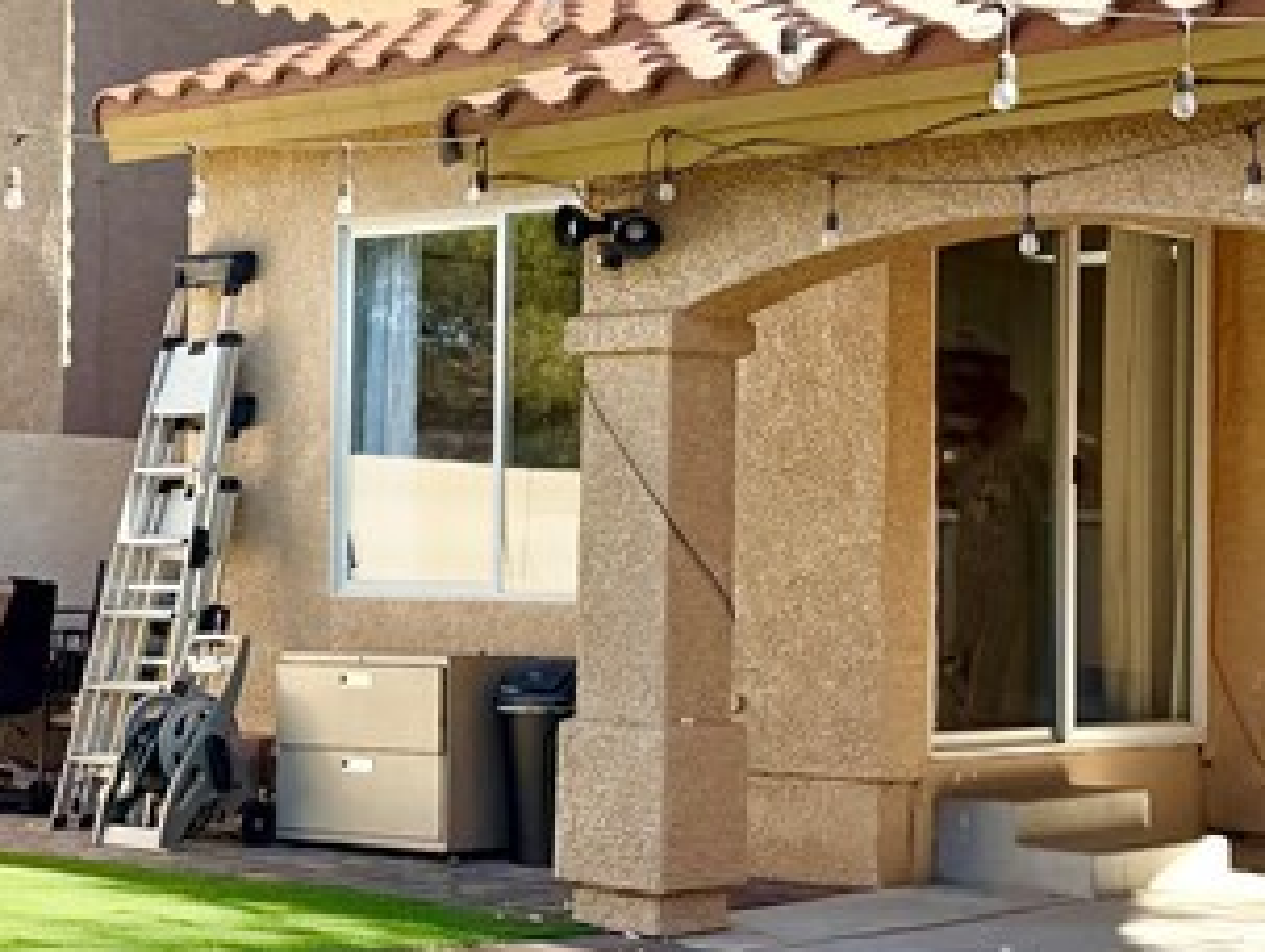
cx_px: 443
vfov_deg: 18.2
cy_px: 455
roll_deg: -1.3
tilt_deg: +1.5
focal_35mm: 81
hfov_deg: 24.0
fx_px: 2964
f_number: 1.78
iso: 80
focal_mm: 6.76
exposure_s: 1/3759
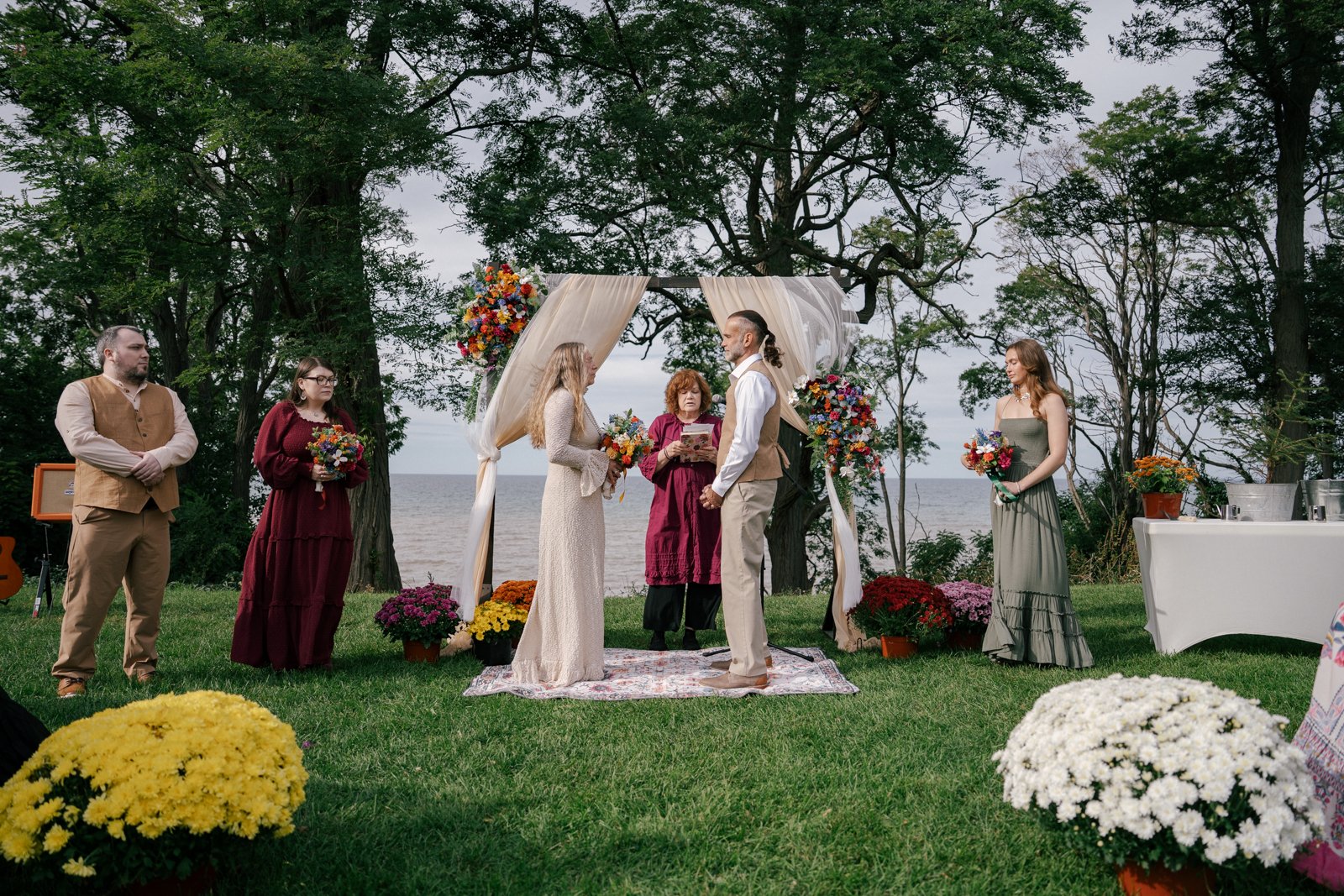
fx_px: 896
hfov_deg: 73.7
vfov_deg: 53.1
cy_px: 448
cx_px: 672
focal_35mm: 24
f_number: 2.8
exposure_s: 1/800
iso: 50
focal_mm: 24
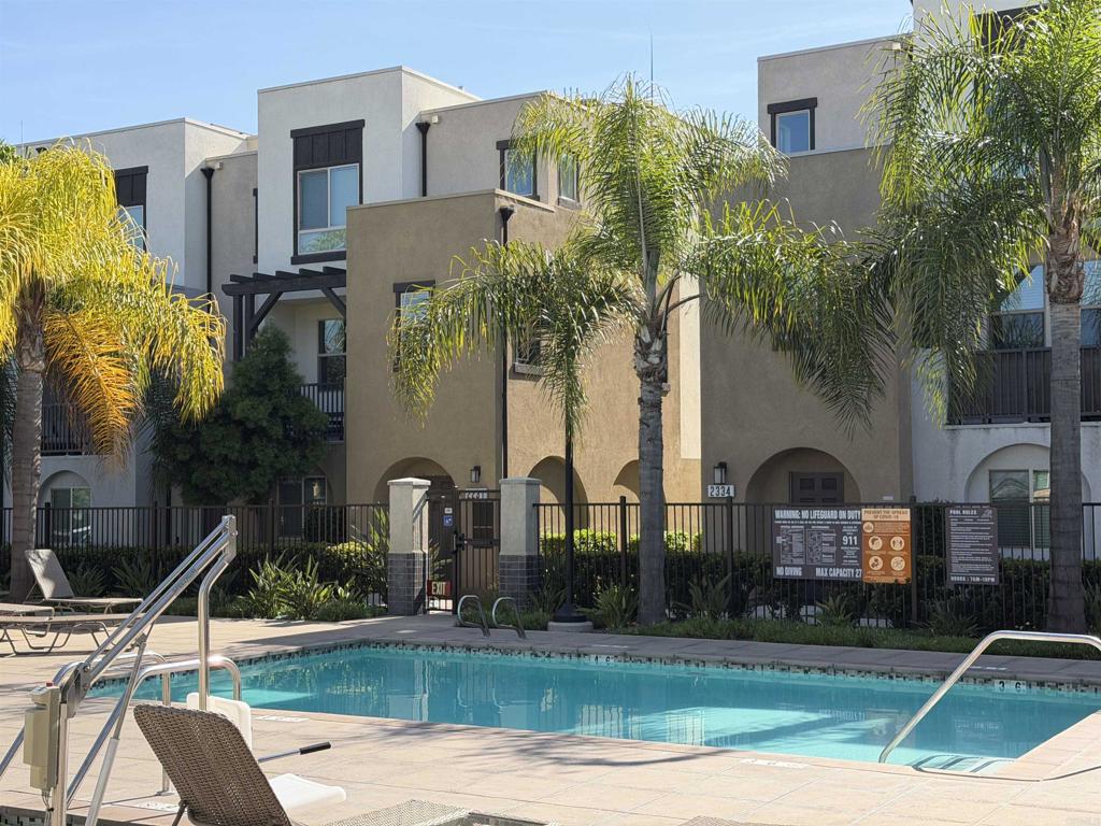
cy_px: 413
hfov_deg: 39.7
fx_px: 1527
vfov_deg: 30.3
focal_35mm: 48
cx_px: 550
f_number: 1.78
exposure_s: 1/2273
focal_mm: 6.76
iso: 100
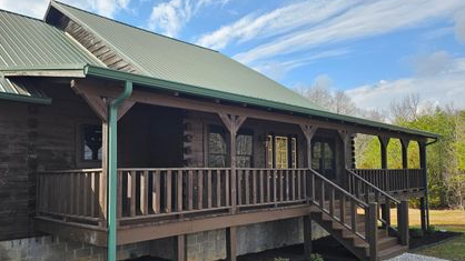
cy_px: 164
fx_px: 370
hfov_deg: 64.0
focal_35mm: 30
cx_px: 197
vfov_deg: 38.7
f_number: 1.7
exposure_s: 1/523
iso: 16
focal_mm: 6.3
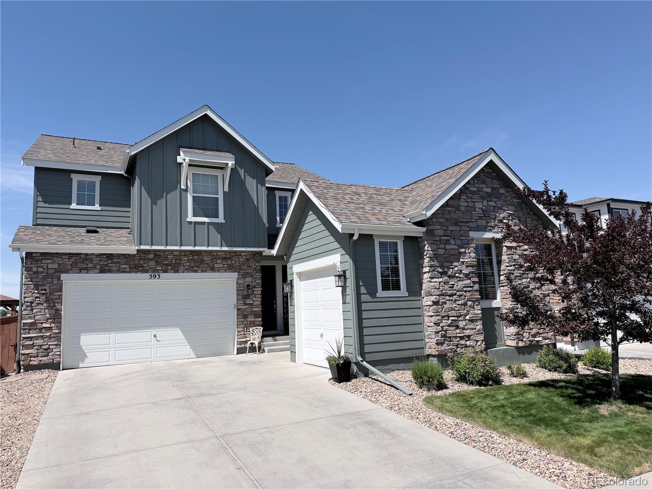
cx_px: 326
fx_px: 452
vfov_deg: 56.8
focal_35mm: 24
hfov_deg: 71.6
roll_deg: +2.6
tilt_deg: +7.3
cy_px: 244
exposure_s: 1/6173
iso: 80
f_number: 1.78
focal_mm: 6.76
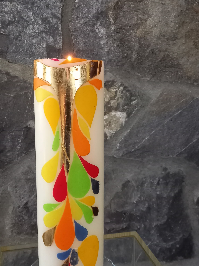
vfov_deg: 50.1
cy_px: 128
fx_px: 284
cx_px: 76
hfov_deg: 38.4
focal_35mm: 37
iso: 1000
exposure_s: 1/20
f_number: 1.8
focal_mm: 4.65
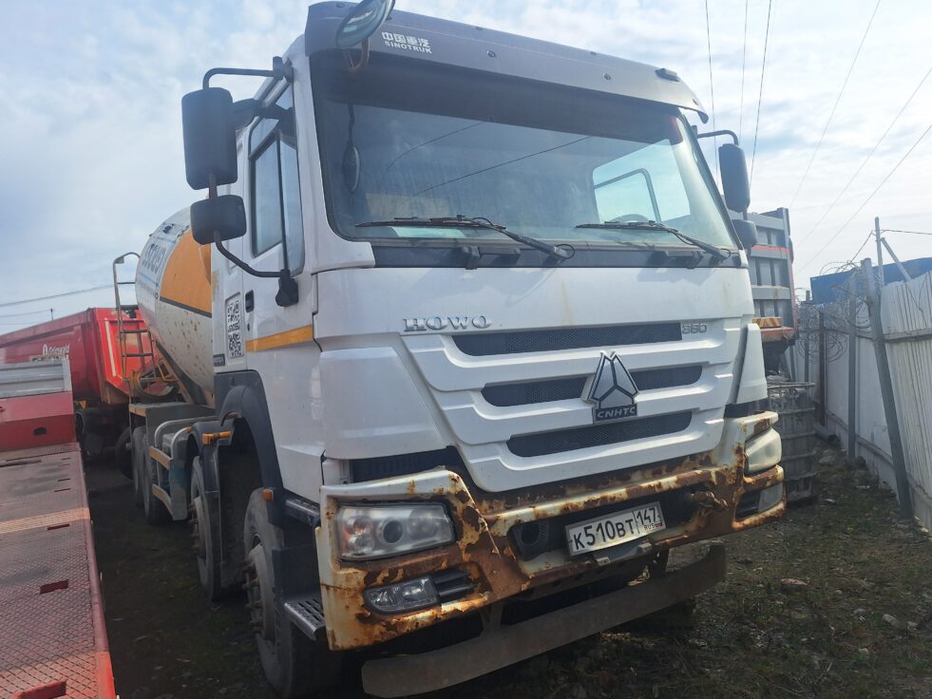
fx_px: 646
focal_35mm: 24
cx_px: 464
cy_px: 350
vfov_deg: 56.8
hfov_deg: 71.6
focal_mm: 5.54
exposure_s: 1/3077
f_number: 1.8
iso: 40
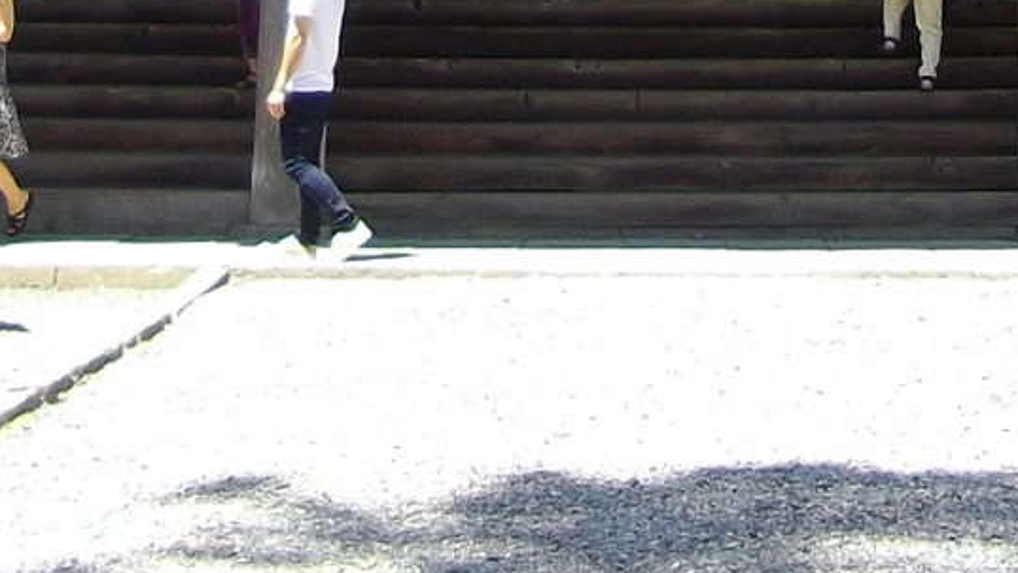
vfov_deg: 10.2
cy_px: -736
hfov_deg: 20.3
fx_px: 2835
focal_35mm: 105
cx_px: 664
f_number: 3.2
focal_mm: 4.9
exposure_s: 1/250
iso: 100
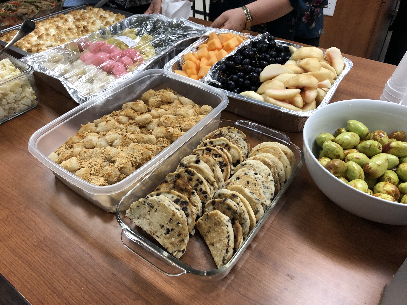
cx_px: 204
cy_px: 152
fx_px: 329
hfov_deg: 63.4
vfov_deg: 49.7
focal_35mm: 28
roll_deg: +3.3
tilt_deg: -39.9
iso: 40
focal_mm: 3.99
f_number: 1.8
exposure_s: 1/20
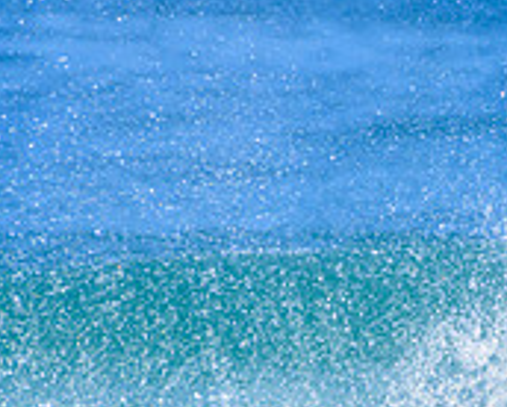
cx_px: 663
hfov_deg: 0.6
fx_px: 47485
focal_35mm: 3161
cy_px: 521
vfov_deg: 0.5
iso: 1400
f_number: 11
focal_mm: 1000
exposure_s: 1/2000
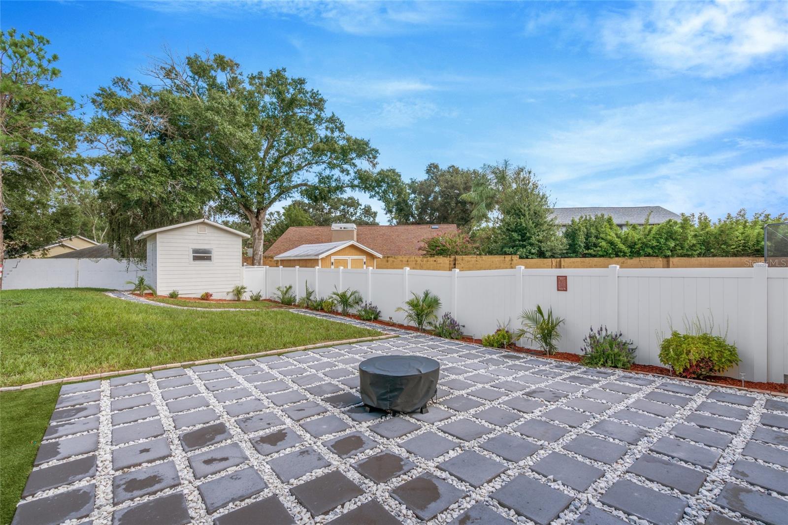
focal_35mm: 16
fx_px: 350
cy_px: 262
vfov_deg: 73.7
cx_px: 394
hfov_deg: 96.7
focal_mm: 16
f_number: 8
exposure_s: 1/200
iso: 100
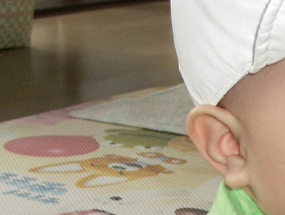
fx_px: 1212
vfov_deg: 9.9
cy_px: 303
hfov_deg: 12.8
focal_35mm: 147
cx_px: 407
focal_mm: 7.1
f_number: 2.8
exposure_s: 1/60
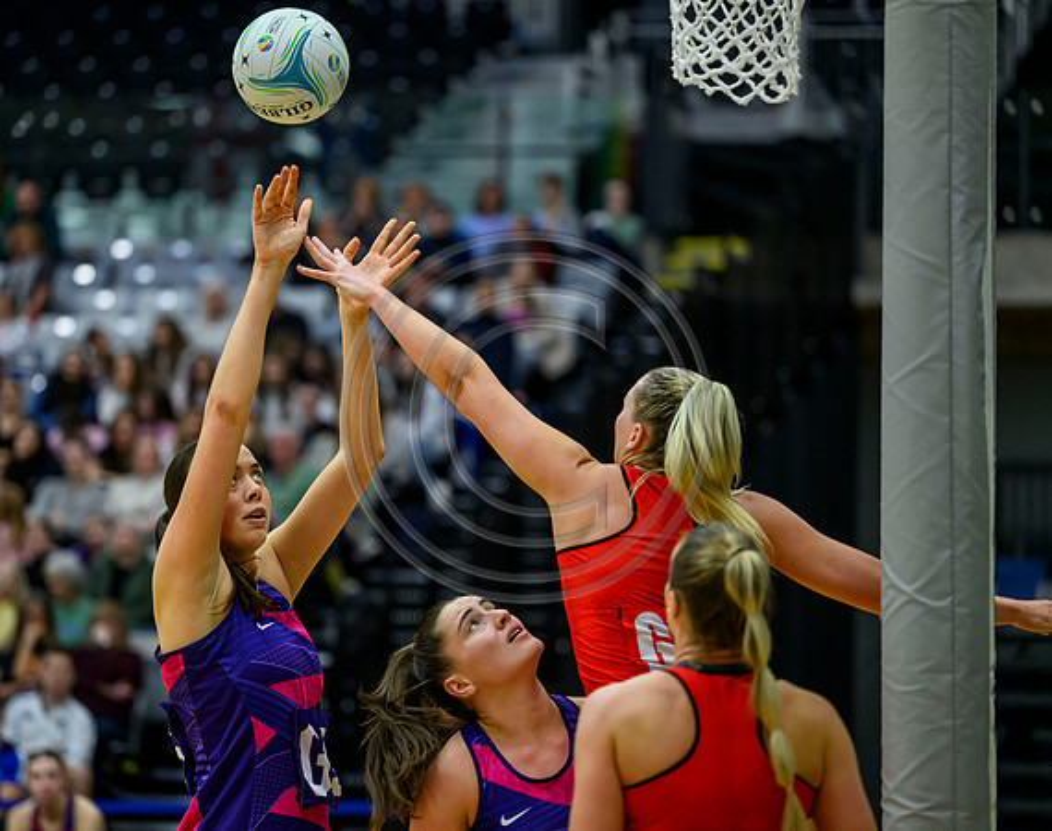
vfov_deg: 9.5
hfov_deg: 12.0
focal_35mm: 162
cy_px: 416
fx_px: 5019
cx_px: 429
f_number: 2.8
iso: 5000
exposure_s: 1/1250
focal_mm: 145
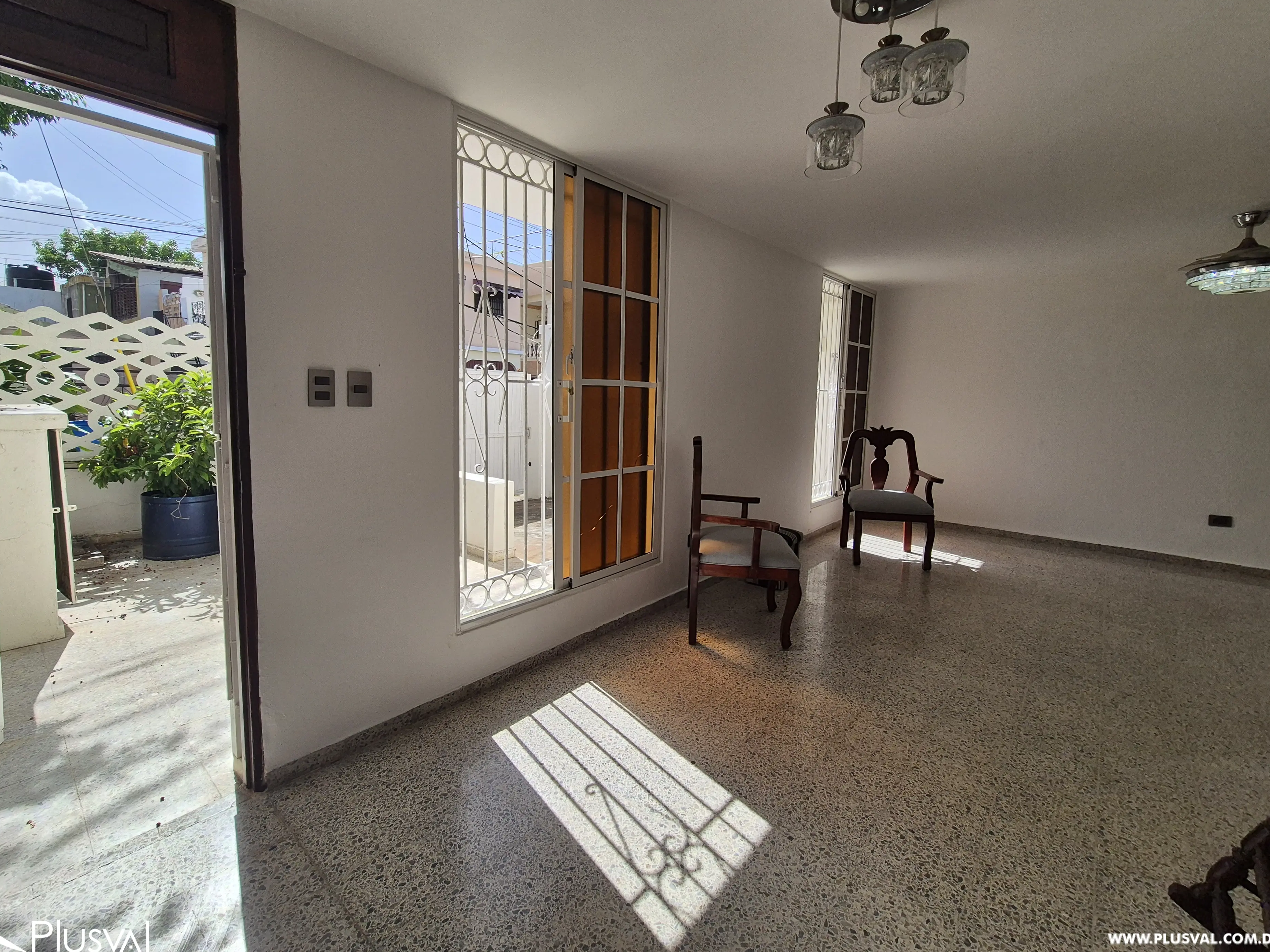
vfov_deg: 85.6
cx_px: 621
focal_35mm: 14
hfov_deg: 102.0
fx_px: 514
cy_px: 448
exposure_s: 1/1996
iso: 50
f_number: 2.2
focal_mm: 2.2
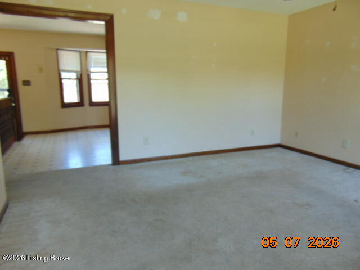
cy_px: 135
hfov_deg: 69.4
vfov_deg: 54.9
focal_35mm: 25
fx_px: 260
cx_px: 180
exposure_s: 1/30
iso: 80
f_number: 3
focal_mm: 4.5
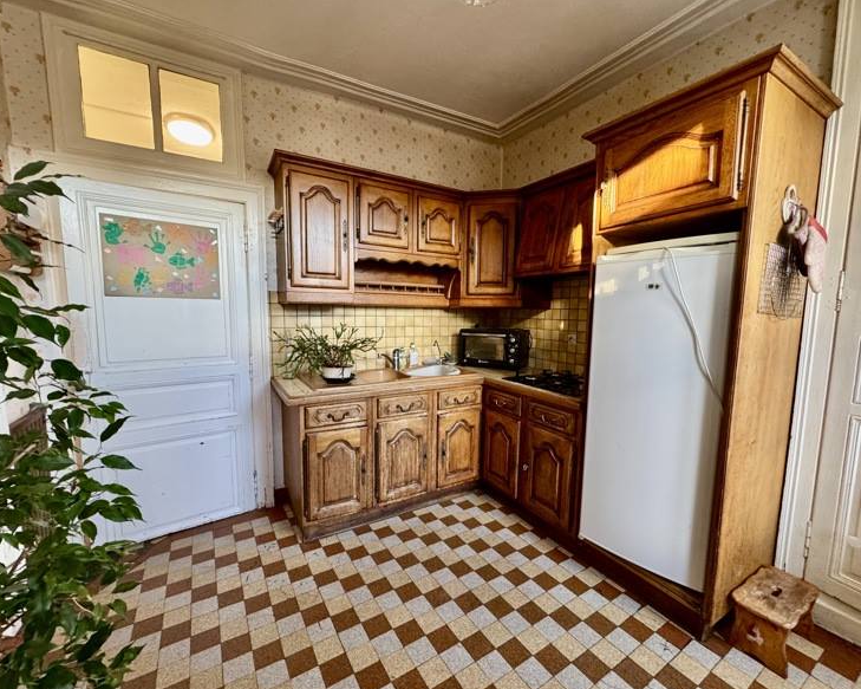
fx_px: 382
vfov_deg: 84.0
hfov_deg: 96.8
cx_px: 445
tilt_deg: -7.2
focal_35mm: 15
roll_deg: -1.6
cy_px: 352
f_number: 2.2
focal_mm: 2.22
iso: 320
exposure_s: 1/60
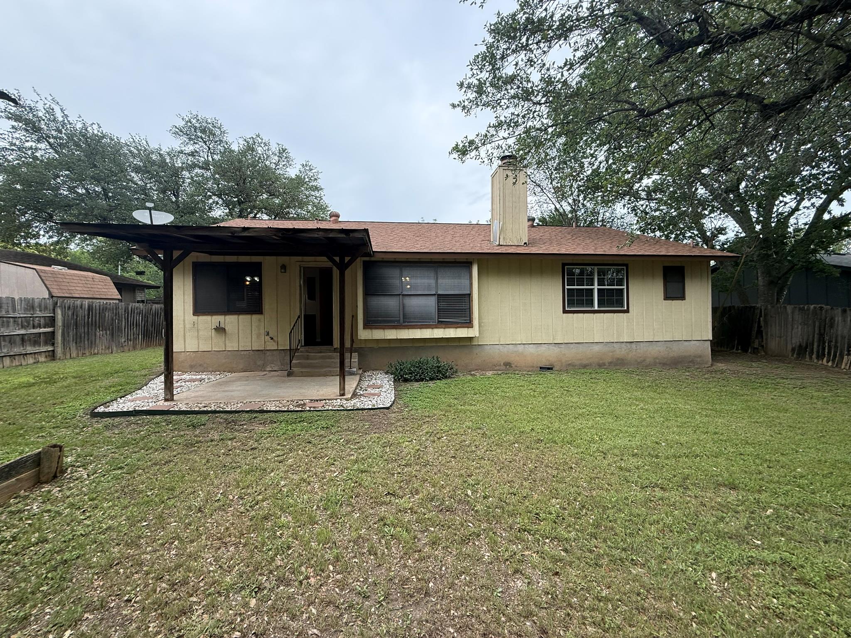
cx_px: 426
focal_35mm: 14
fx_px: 344
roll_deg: +2.1
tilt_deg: +3.2
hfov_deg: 102.1
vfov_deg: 85.7
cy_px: 319
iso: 64
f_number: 2.2
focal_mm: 2.22
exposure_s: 1/664
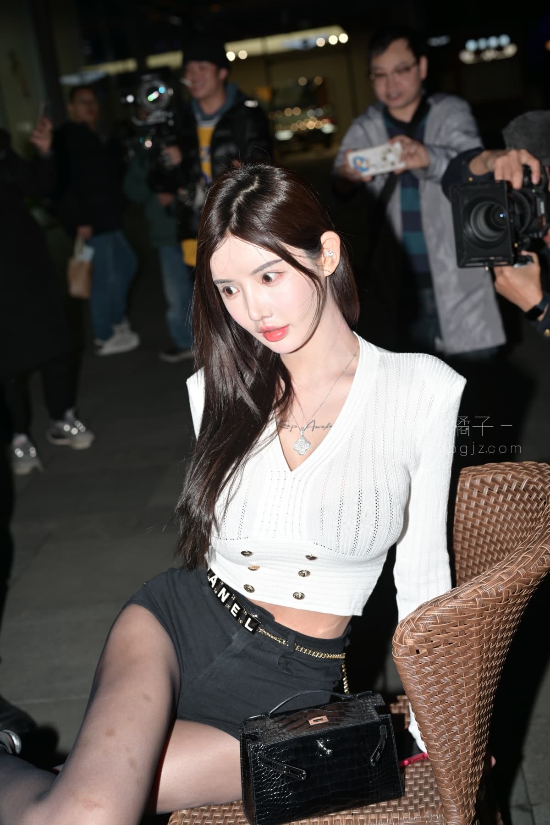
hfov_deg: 27.0
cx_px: 275
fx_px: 1146
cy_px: 412
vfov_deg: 39.6
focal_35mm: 50
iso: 64
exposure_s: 1/200
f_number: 4.5
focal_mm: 50
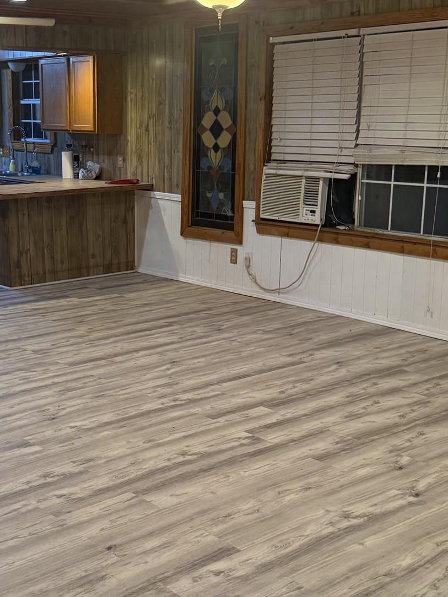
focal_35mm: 51
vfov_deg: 37.5
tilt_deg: -10.8
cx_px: 176
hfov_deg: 28.5
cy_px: 290
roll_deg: +0.1
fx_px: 880
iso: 250
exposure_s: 1/60
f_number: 1.78
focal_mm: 6.76
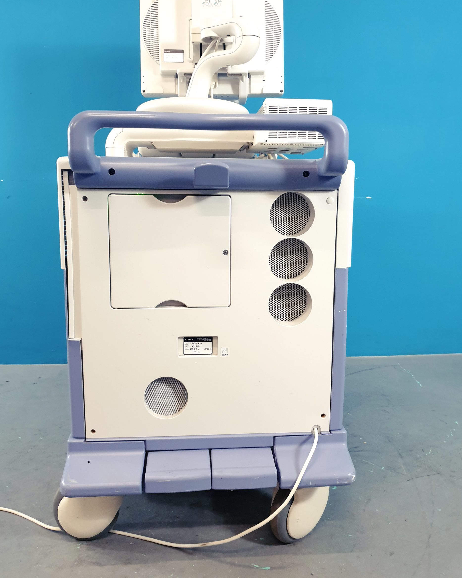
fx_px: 479
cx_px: 226
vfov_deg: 62.1
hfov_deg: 51.5
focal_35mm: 28
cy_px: 264
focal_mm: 4.3
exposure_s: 1/50
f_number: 1.5
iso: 200
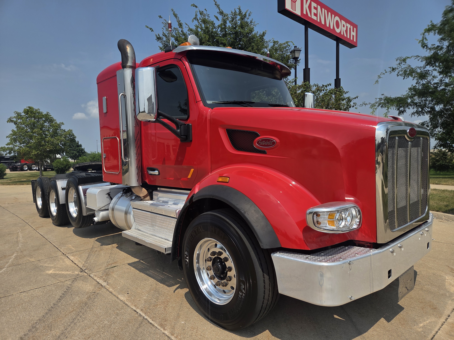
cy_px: 170
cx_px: 227
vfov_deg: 58.9
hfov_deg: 73.9
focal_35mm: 23
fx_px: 302
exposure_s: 1/7891
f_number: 1.8
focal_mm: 5.4
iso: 64
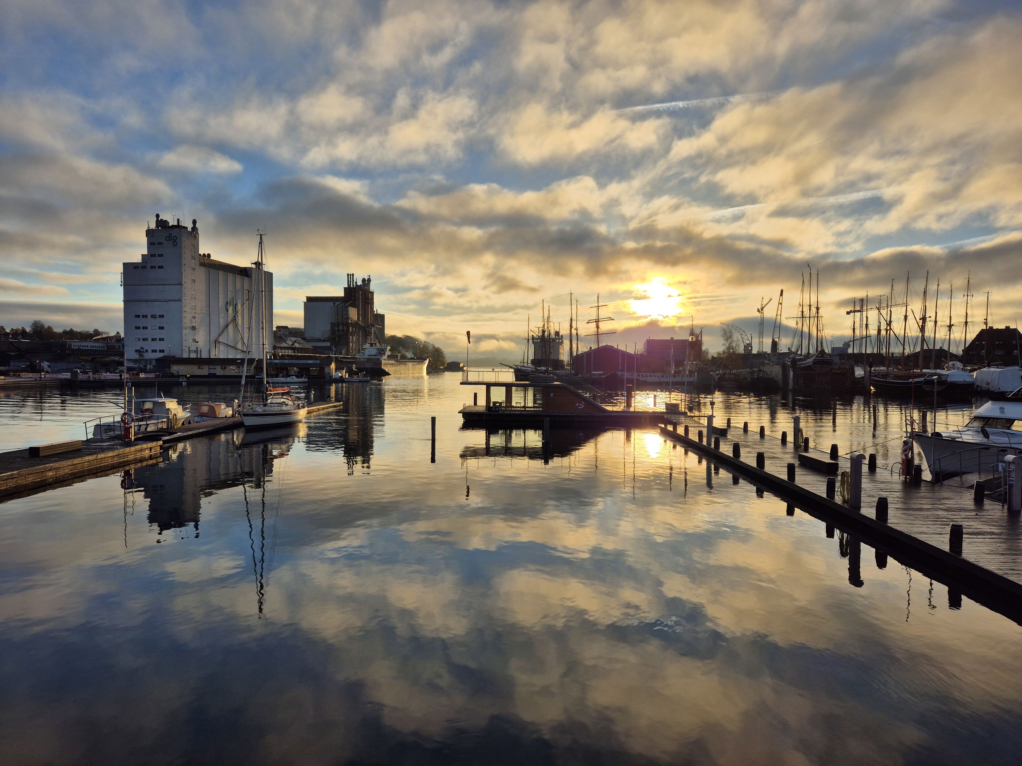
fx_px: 679
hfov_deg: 73.9
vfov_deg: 58.9
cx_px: 511
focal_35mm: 23
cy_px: 383
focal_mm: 5.4
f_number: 1.8
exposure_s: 1/5360
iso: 25
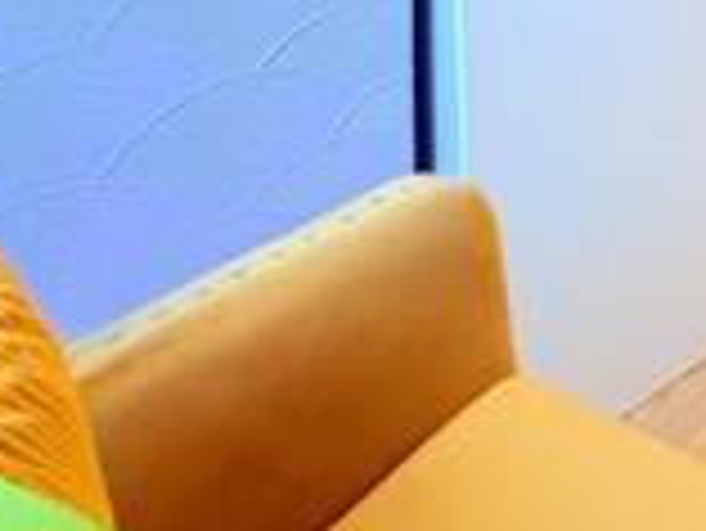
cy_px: -353
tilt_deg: +0.6
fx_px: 1061
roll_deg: +0.6
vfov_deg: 21.4
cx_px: 956
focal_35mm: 52
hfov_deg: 28.8
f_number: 2.2
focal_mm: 2.22
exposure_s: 1/50
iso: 640
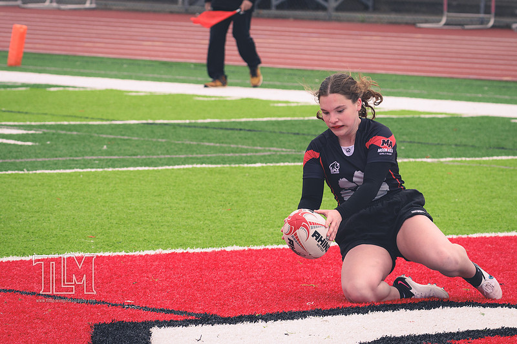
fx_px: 3771
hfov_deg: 7.8
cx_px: 215
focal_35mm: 263
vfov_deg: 5.2
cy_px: 172
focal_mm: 150
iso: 360
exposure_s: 1/1000
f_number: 6.3
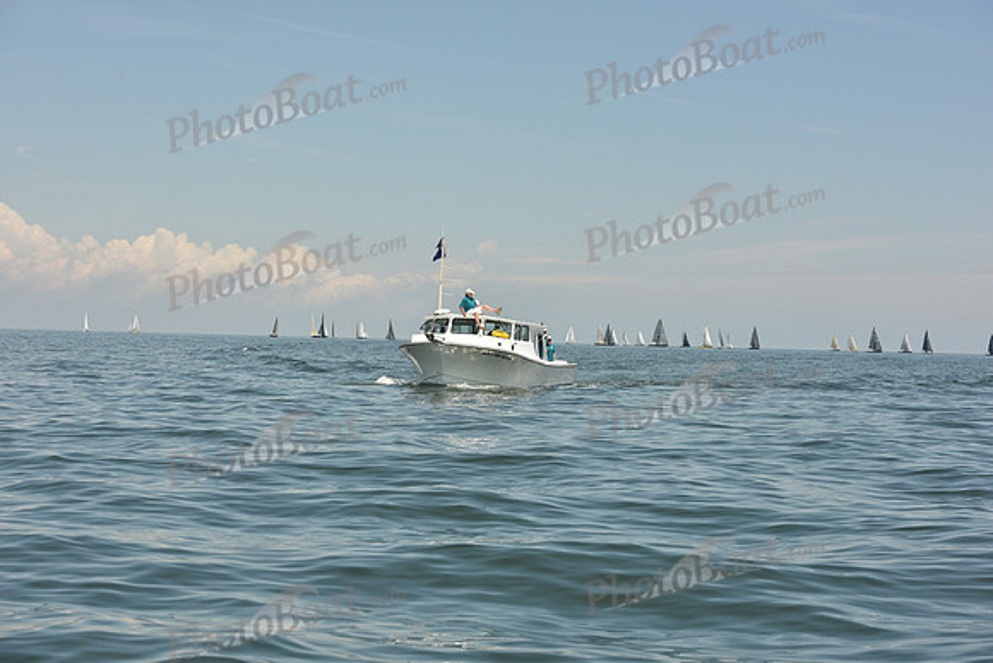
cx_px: 496
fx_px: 1931
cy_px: 332
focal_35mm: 70
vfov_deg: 19.5
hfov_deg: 28.8
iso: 320
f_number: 10
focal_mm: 70
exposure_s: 1/1250
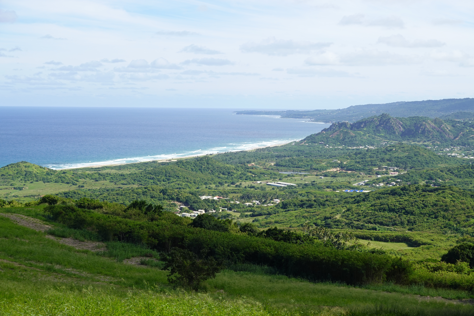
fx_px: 922
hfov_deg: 28.8
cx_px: 237
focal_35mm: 70
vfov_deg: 19.5
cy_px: 158
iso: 100
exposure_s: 1/320
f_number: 5.6
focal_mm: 25.85
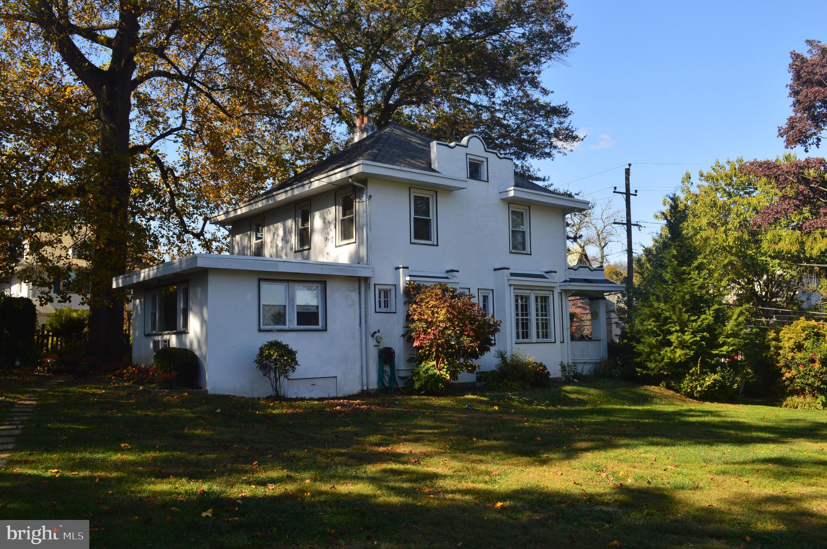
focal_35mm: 30
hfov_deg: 62.0
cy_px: 274
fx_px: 688
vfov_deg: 43.5
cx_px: 414
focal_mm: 20
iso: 400
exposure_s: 1/320
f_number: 10
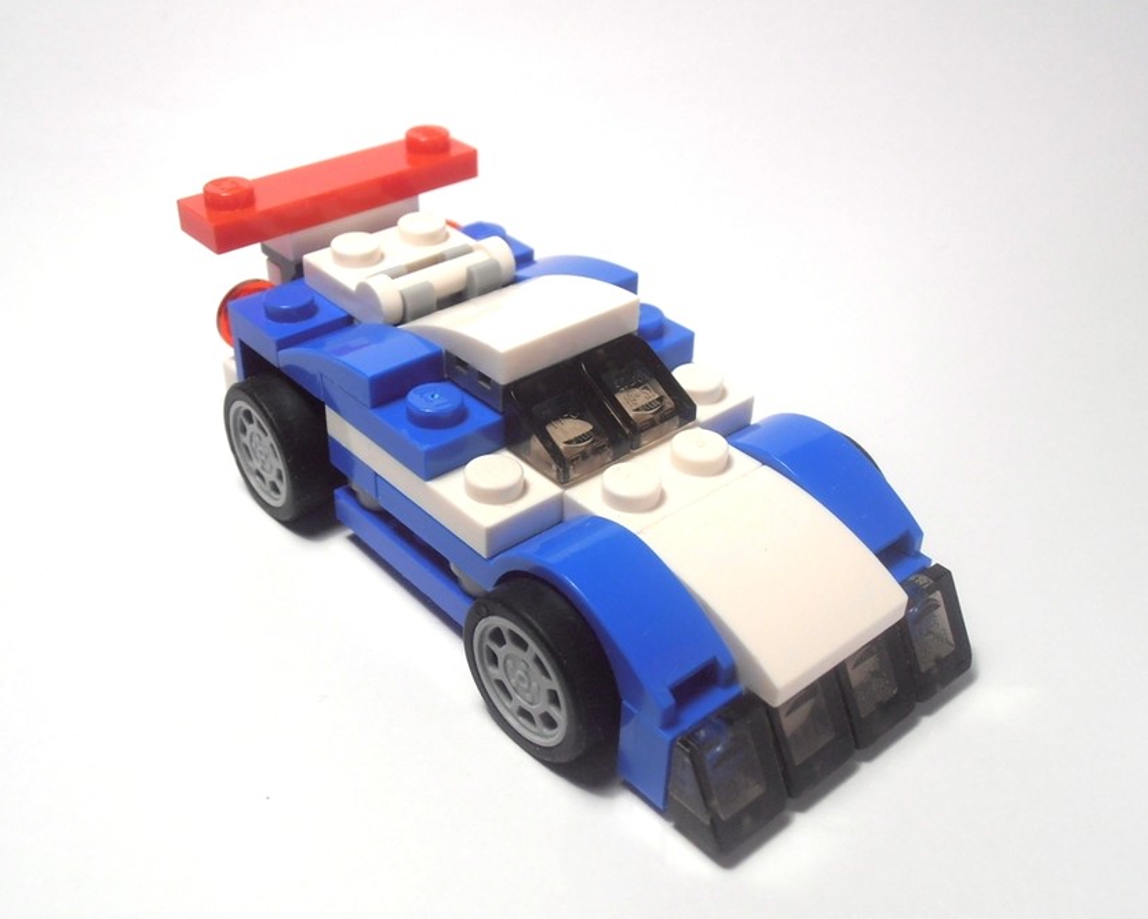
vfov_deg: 38.2
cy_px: 462
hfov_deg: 46.8
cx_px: 547
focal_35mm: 39
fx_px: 1326
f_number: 3.9
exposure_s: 1/60
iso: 80
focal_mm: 6.61
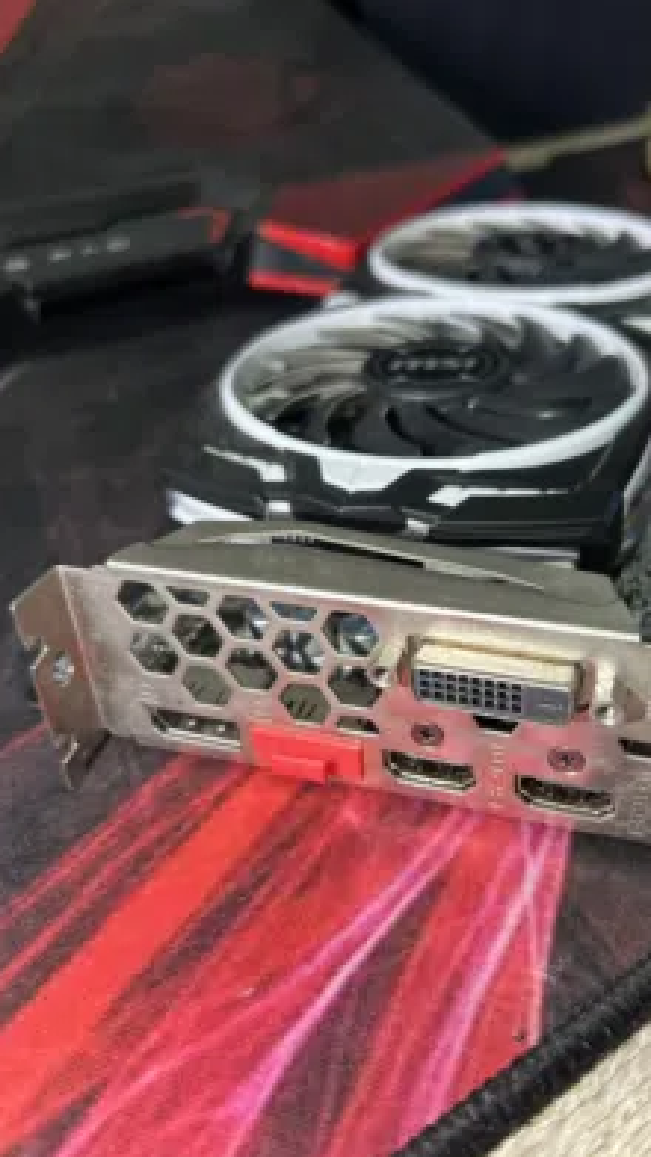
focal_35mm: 29
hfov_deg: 39.7
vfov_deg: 66.1
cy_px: 586
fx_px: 890
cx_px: 432
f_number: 1.5
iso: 250
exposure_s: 1/59
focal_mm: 5.7
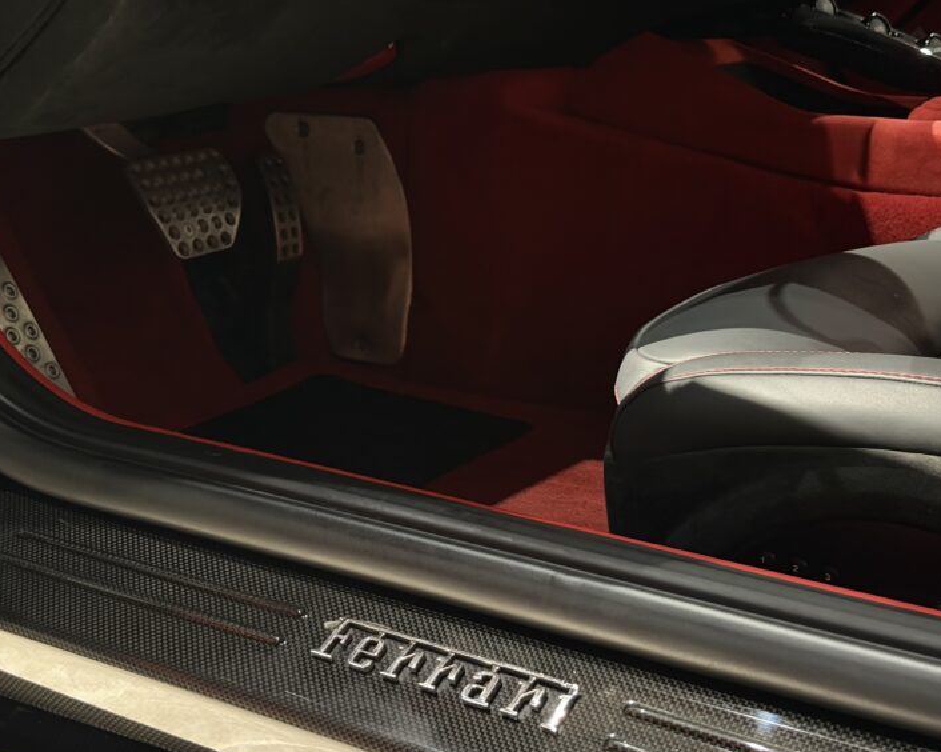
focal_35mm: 51
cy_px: 381
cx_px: 500
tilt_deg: -17.5
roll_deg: +0.2
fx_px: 1420
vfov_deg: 29.7
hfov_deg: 36.7
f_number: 1.78
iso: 1250
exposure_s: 1/17
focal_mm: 6.76
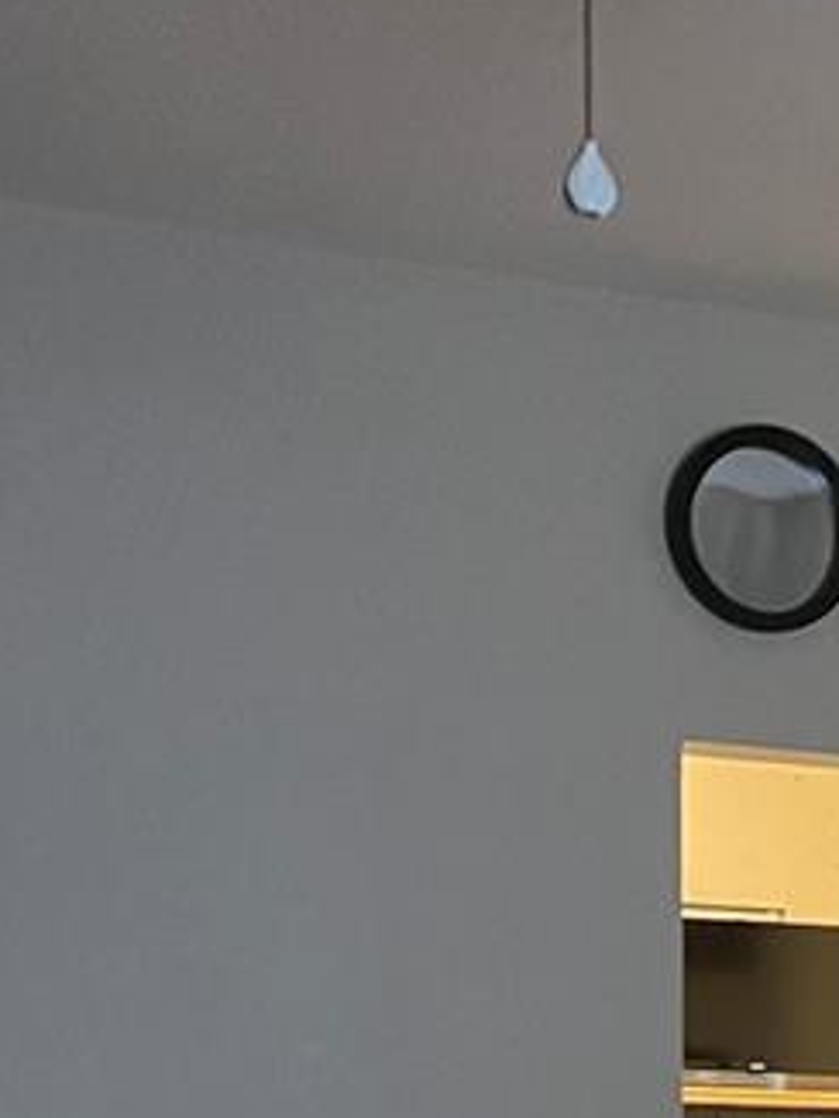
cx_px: 1269
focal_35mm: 96
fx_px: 3100
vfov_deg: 18.7
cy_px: 1524
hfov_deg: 14.4
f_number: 1.5
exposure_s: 1/40
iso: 500
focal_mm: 5.7
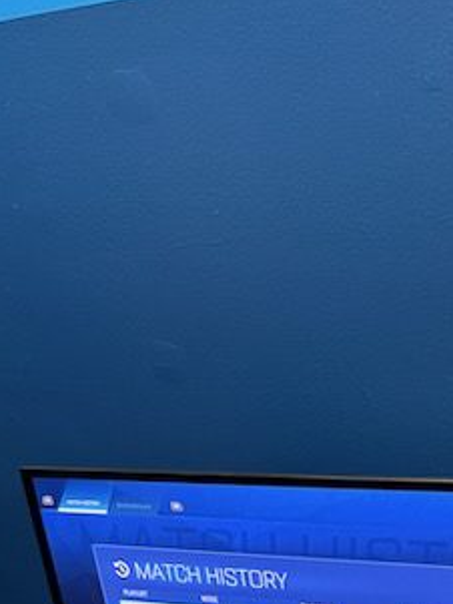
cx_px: 427
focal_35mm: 51
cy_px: 570
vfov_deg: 34.8
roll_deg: +1.5
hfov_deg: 27.3
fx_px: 889
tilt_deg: -21.1
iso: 320
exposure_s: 1/60
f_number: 1.78
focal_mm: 6.76
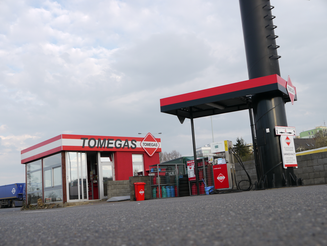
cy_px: 123
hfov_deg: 44.8
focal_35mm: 42
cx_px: 164
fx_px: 397
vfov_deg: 34.3
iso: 100
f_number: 6.3
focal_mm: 21
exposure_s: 1/200
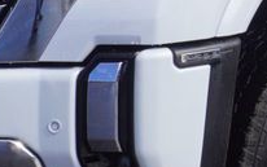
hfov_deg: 9.4
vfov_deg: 5.9
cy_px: 6
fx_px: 1606
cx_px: 276
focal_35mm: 221
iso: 100
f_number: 11
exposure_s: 1/160
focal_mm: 29
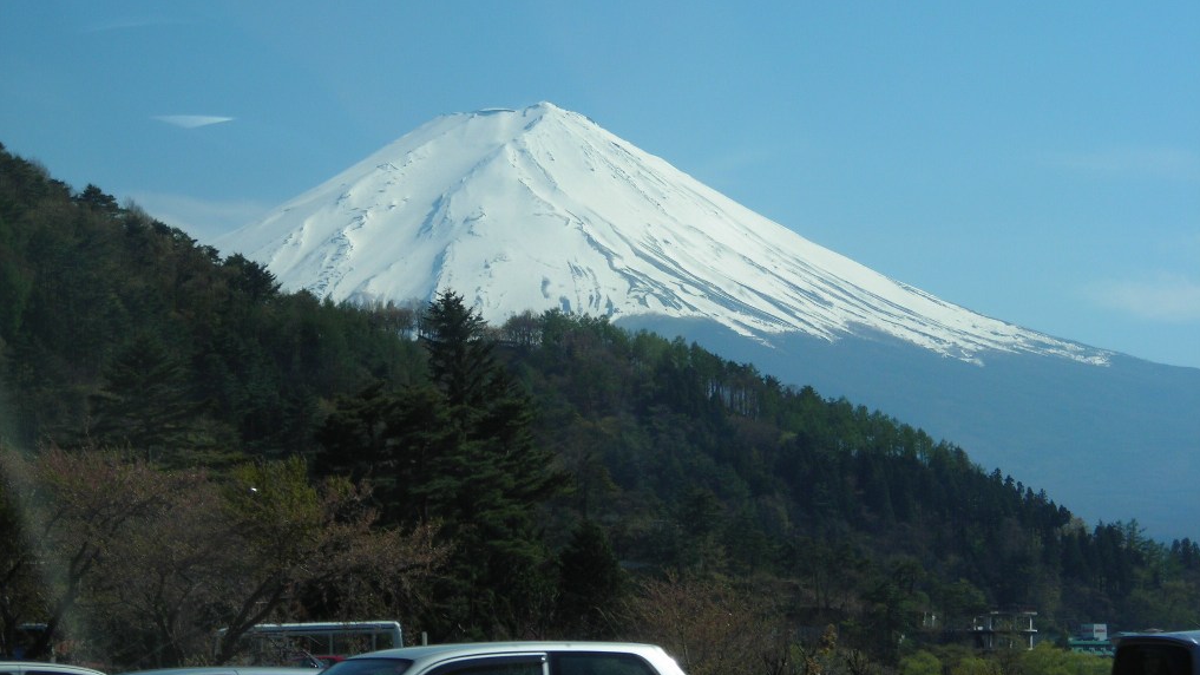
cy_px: 262
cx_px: 602
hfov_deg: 18.9
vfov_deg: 10.7
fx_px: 3595
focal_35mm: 113
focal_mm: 17
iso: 50
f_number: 4.9
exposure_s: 1/406
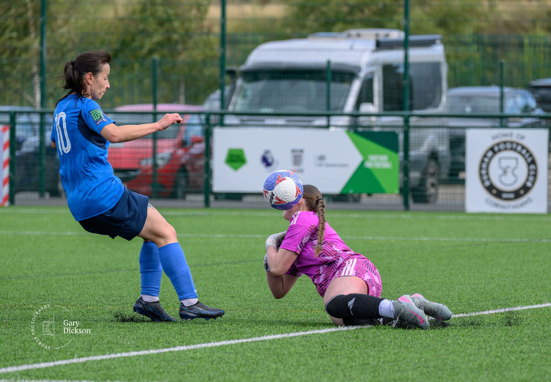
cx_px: 345
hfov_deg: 5.7
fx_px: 5578
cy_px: 158
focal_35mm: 360
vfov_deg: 3.9
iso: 1250
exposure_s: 1/2500
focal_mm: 240
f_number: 5
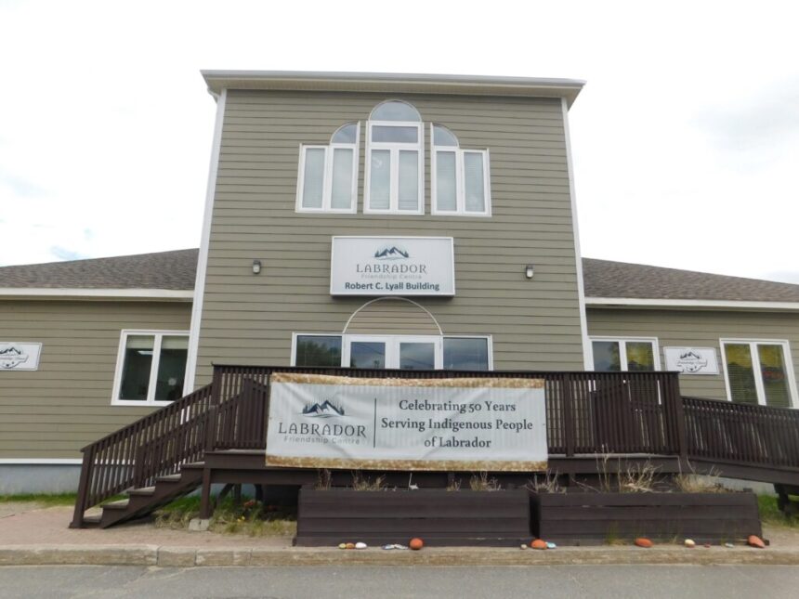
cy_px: 300
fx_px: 531
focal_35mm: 23
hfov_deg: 73.9
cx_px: 400
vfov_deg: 58.9
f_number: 3
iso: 125
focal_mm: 4
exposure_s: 1/800
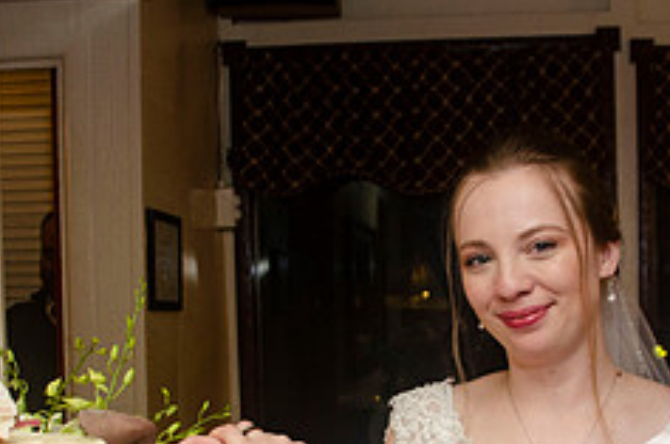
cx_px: 430
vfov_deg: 20.0
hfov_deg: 30.4
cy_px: 419
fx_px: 1226
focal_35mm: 66
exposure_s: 1/60
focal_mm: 18
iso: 400
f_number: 3.5
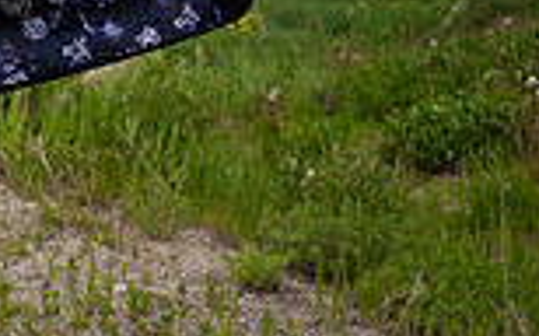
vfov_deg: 9.2
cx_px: -284
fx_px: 1967
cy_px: -322
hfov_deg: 14.5
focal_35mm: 134
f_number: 4.8
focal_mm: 35
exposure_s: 1/800
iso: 200
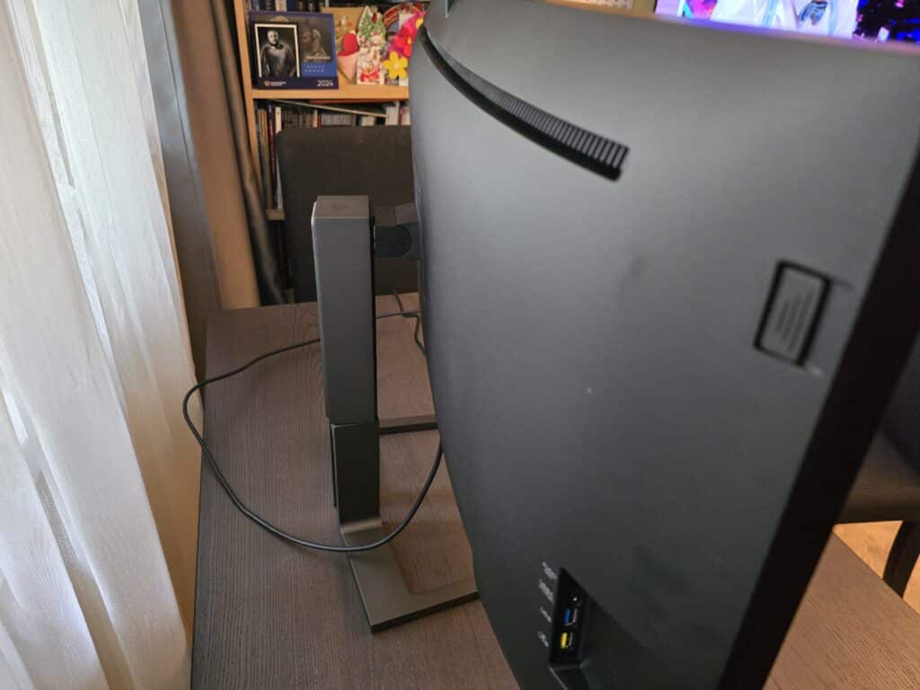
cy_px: 345
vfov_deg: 58.9
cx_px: 460
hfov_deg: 73.9
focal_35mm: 23
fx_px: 611
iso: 1600
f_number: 1.7
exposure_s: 1/100
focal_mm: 6.3
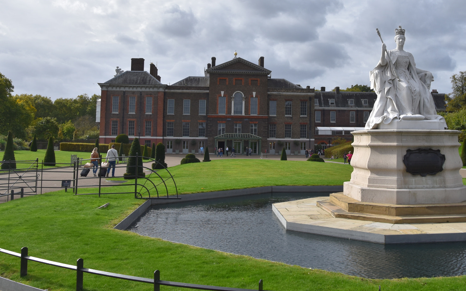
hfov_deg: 51.0
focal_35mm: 38
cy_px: 82
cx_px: 290
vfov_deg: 33.1
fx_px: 483
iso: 200
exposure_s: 1/500
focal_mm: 18
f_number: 11
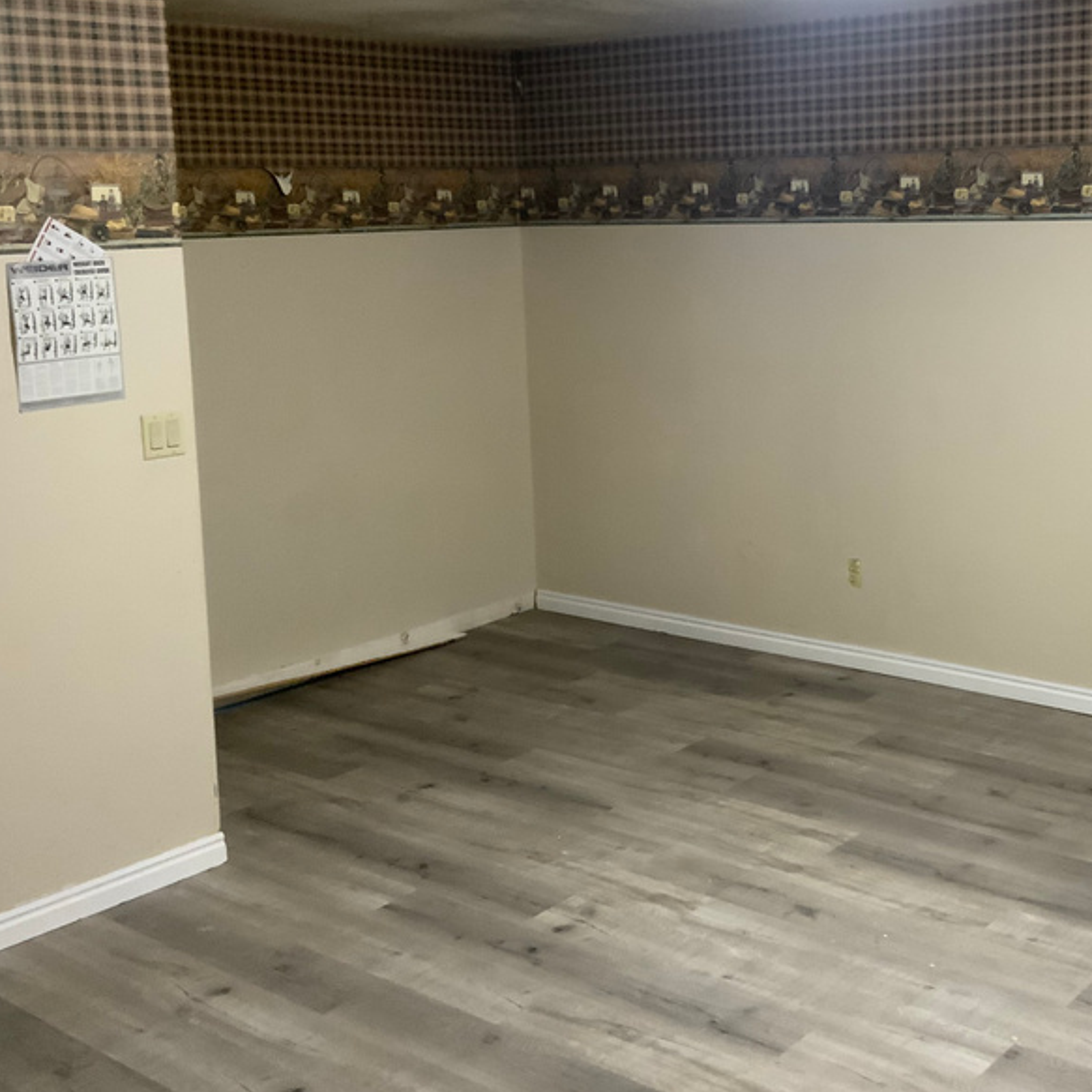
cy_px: 438
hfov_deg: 37.1
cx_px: 745
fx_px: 1606
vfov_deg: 37.4
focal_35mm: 45
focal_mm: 3
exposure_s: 1/40
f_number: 1.8
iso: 250
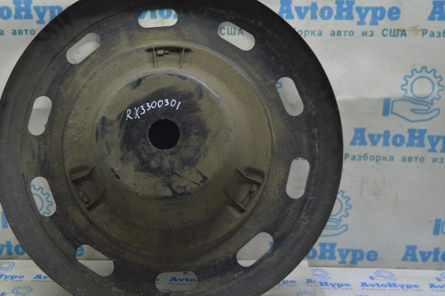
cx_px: 153
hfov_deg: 39.5
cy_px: 147
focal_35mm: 50
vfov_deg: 27.1
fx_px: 613
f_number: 4
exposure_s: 1/50
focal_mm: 25
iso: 400
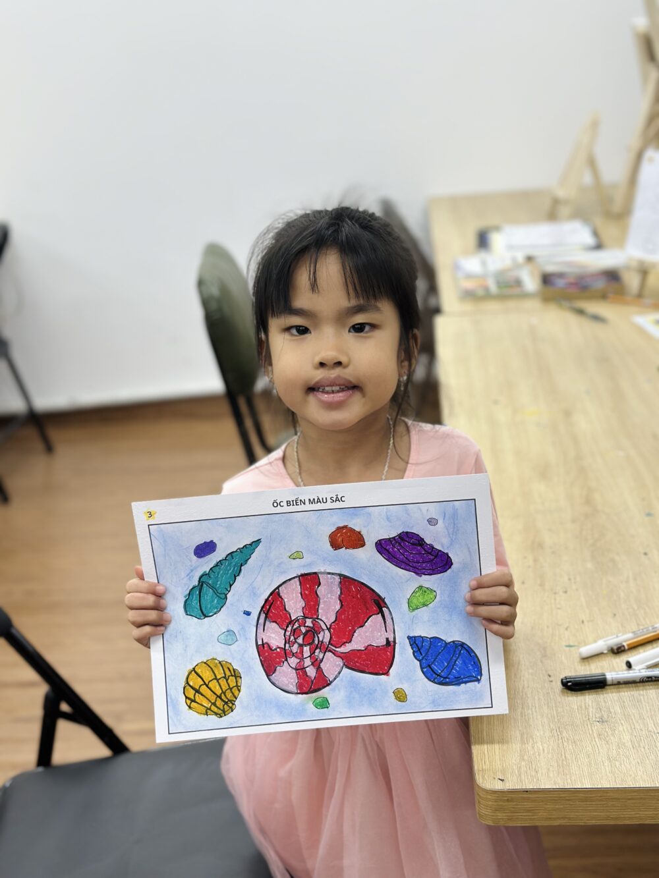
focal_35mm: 48
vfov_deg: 39.7
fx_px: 1218
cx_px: 330
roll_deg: +3.7
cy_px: 439
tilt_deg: -19.7
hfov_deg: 30.3
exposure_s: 1/227
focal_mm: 6.86
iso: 80
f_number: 1.78
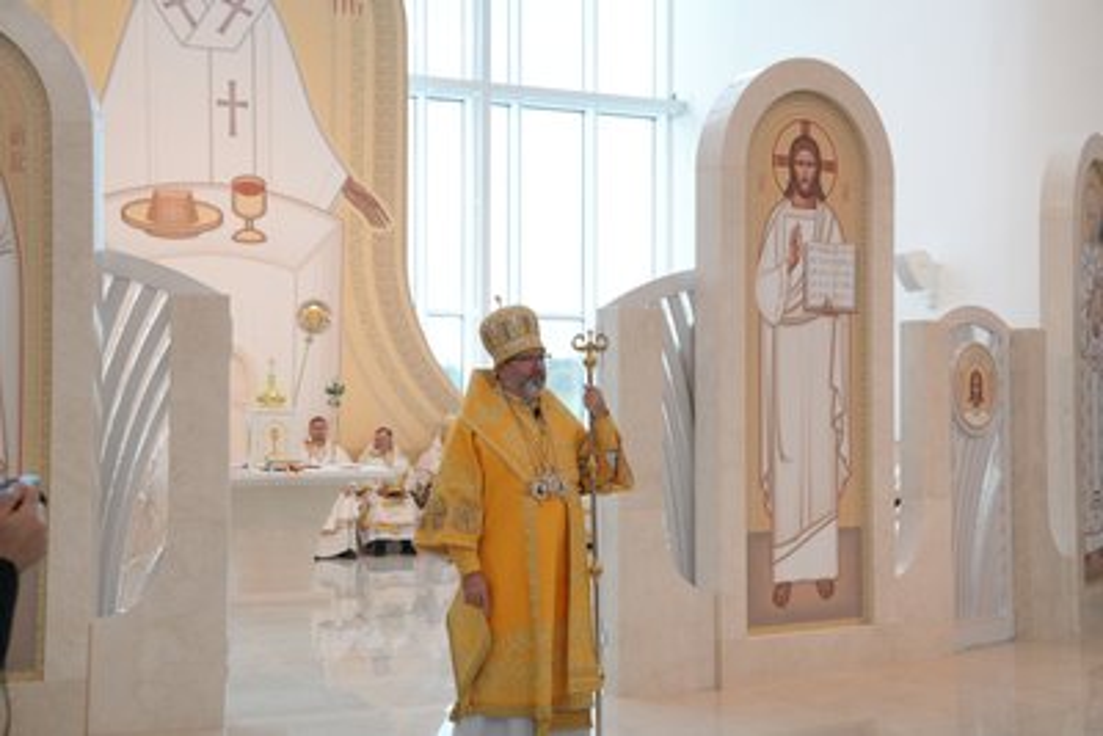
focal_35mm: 49
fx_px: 1502
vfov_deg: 27.5
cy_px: 368
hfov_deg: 40.3
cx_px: 552
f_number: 4.5
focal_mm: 49
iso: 250
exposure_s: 1/100
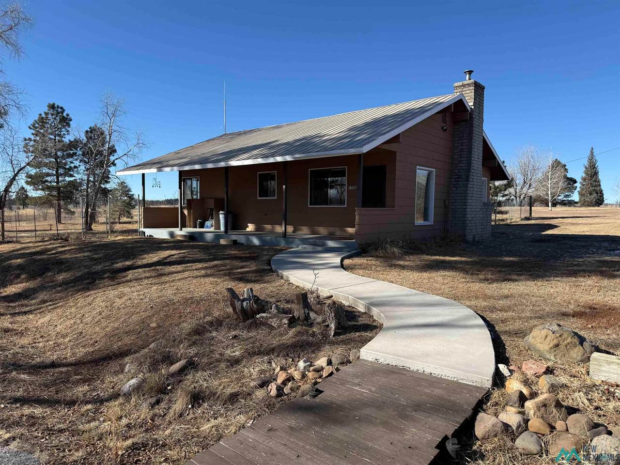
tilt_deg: -2.6
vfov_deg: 56.8
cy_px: 232
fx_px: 430
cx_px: 310
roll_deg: -0.8
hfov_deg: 71.6
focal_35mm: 24
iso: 80
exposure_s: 1/3145
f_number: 1.78
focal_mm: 6.76
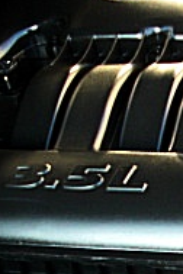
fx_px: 968
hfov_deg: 10.2
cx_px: 334
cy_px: 316
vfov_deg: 15.6
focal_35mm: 127
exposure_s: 1/60
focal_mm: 6.3
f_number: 2.8
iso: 200
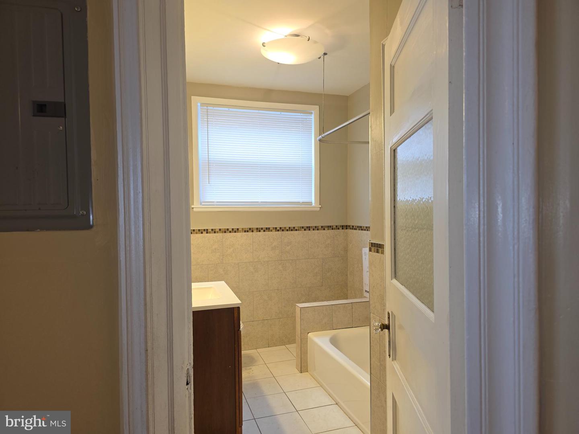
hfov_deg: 73.9
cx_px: 290
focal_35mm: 23
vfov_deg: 58.9
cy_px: 217
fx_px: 385
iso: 64
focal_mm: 6.3
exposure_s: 1/60
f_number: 1.7
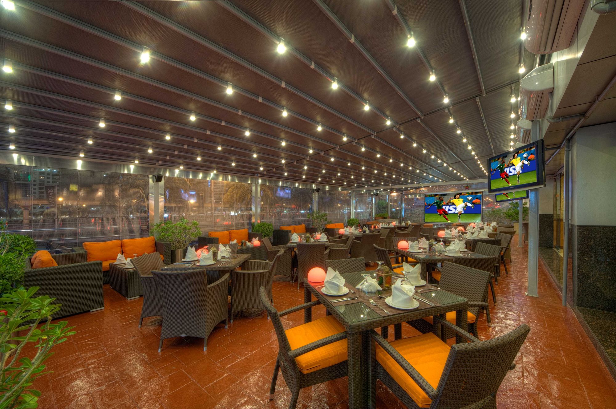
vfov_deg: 89.8
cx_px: 308
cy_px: 204
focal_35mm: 12
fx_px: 205
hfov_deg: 112.7
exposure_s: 5
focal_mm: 8
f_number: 8
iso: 100
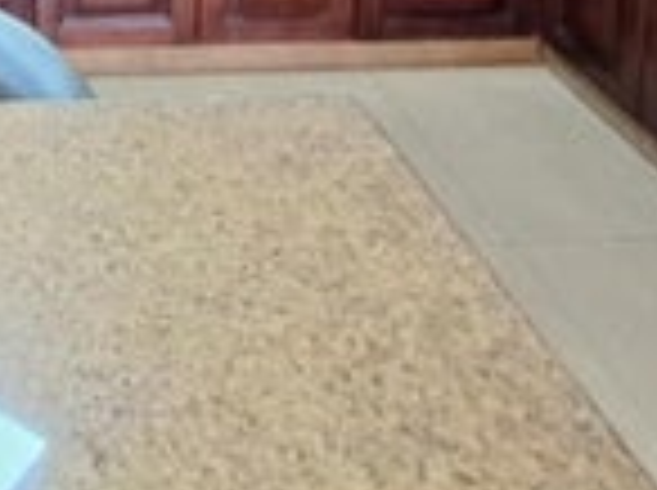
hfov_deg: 30.6
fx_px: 1080
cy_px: -503
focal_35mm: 57
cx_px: -45
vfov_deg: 17.6
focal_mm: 1.74
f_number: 2.2
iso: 640
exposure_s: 1/20
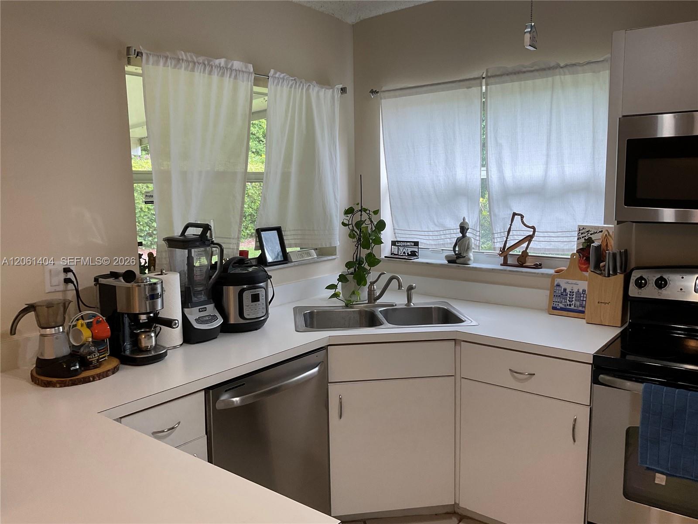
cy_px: 262
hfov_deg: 61.7
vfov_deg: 48.2
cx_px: 349
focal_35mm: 29
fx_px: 585
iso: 64
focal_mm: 3
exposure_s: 1/120
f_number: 1.8
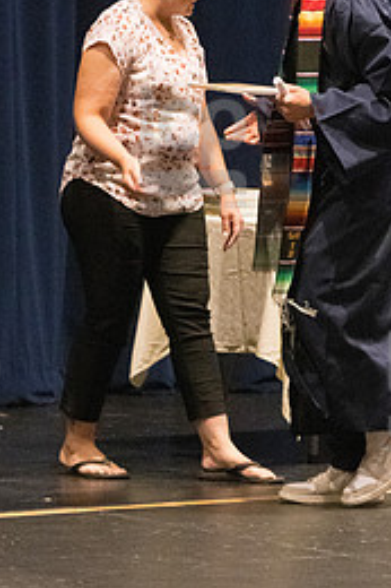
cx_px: 193
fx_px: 5497
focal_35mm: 337
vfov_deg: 6.1
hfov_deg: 4.1
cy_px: 147
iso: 8000
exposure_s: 1/250
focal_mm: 130
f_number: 4.5
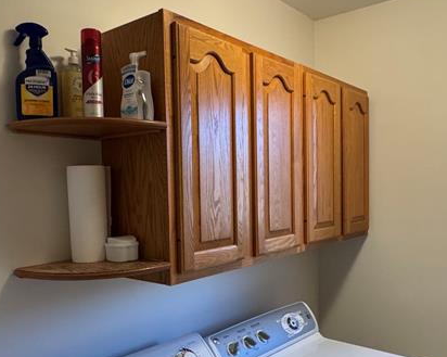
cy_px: 215
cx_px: 216
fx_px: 449
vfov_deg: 43.1
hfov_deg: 52.9
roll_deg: +1.2
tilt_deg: -3.6
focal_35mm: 34
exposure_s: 1/120
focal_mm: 2.22
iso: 320
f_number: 2.2
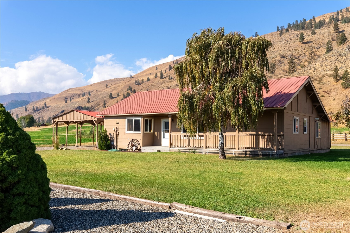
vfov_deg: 39.4
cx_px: 175
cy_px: 116
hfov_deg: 56.3
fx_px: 327
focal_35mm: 34
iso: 100
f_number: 6.3
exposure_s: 1/8000
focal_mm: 33.6
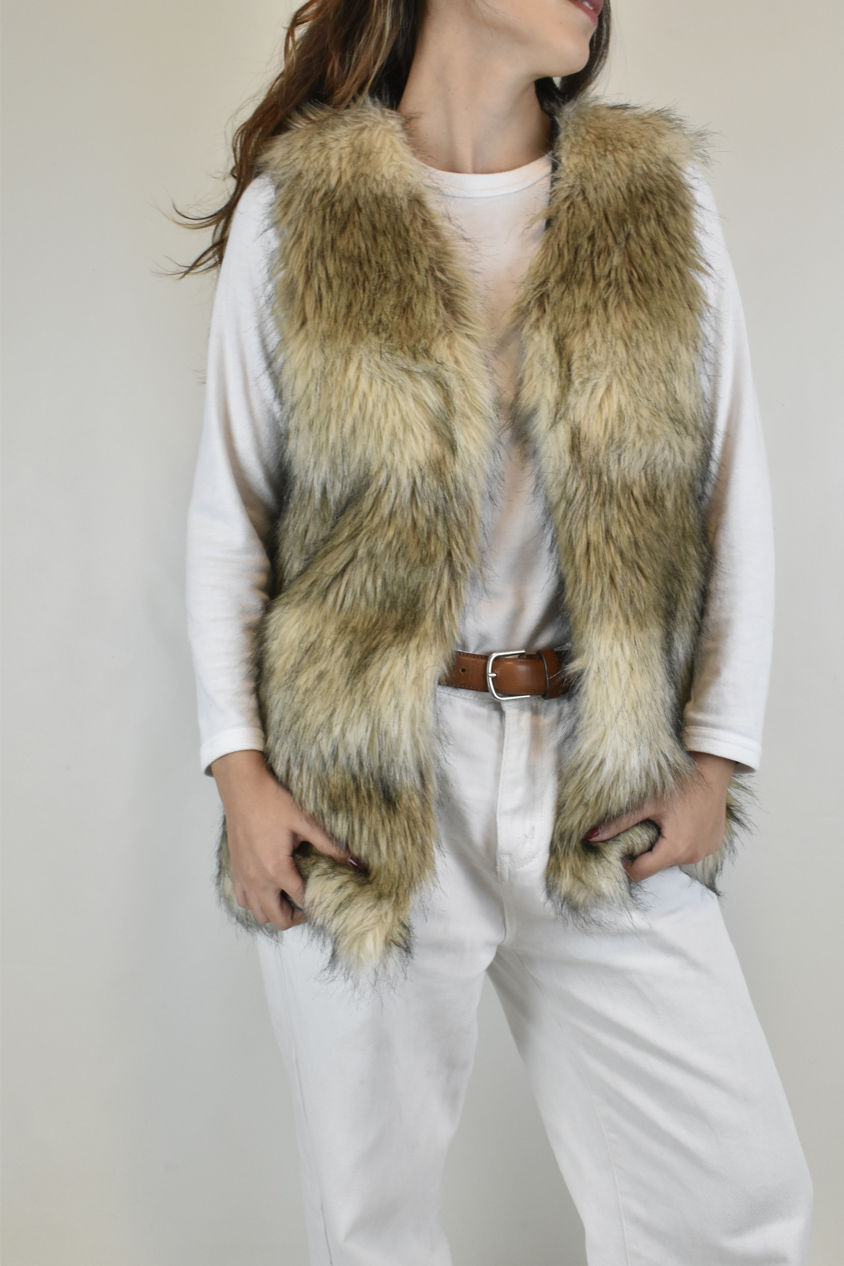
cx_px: 422
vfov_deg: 46.4
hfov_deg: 31.9
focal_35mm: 42
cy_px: 633
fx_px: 1477
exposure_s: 1/60
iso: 1600
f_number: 13
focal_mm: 28
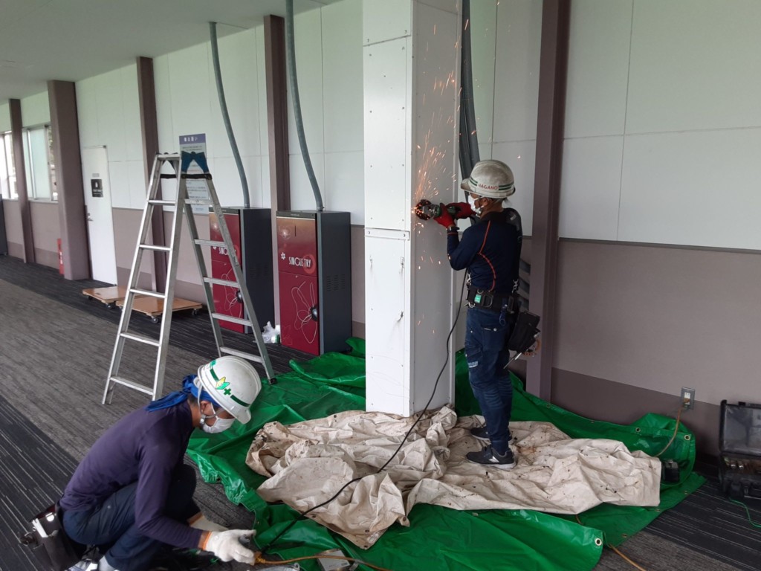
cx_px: 380
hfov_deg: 65.3
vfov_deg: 51.4
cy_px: 286
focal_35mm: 27
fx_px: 594
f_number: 1.9
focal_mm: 2.91
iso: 64
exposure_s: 1/100
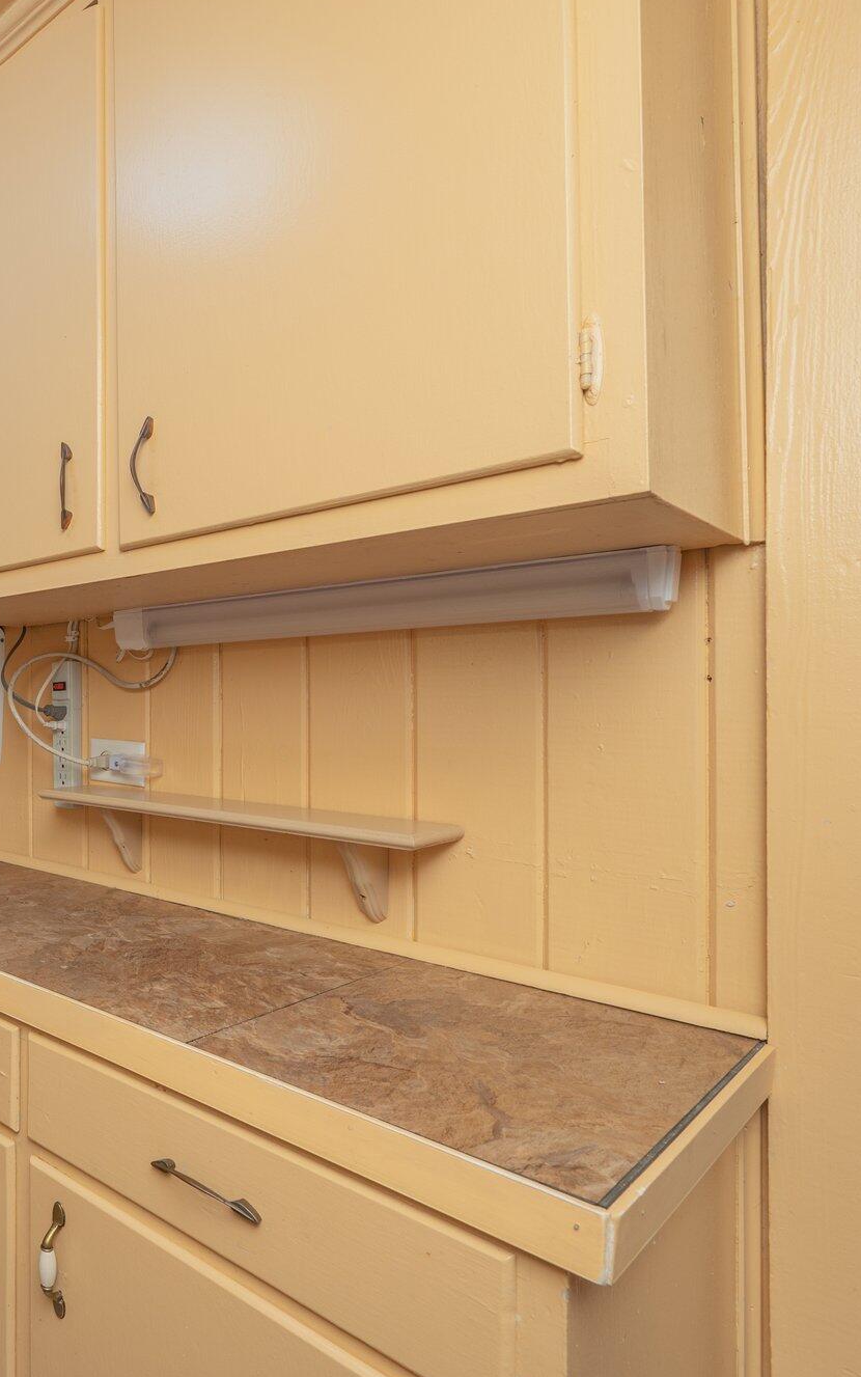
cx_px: -100
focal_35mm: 22
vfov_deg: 79.6
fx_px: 826
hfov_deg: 42.4
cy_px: 698
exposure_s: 1/60
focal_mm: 14
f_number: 8
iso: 320
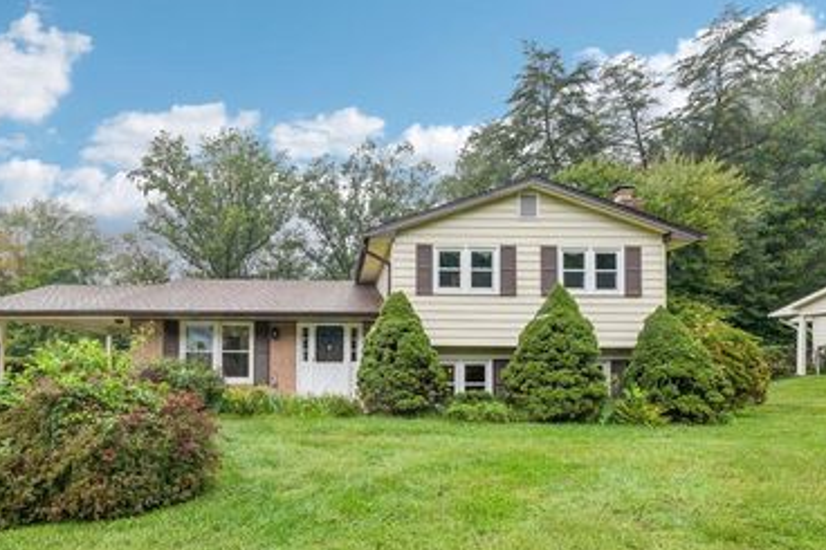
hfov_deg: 86.0
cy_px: 356
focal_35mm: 19
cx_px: 334
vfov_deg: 63.2
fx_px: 436
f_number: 8
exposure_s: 1/50
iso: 100
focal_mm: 14
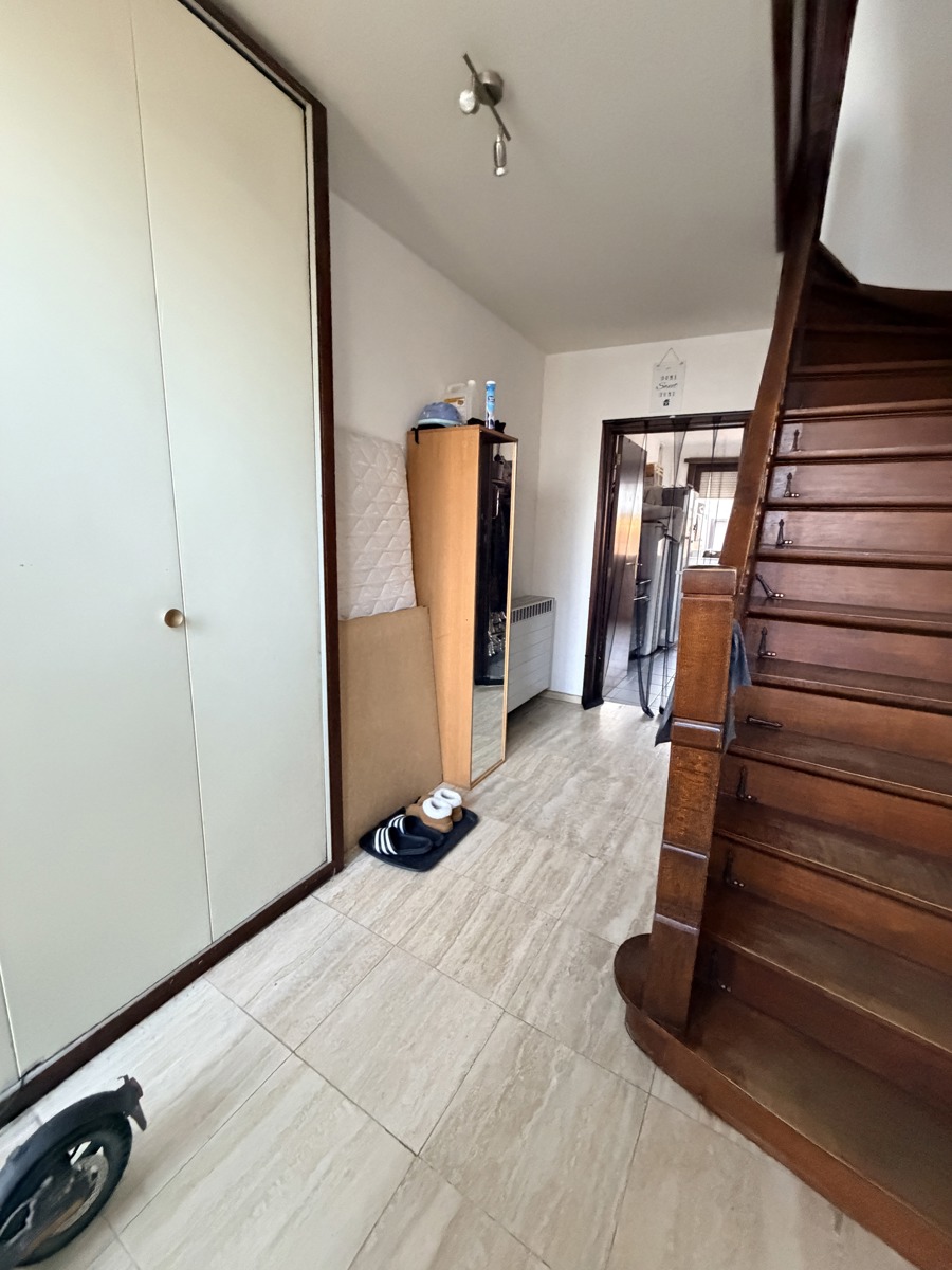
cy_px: 635
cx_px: 476
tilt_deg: -12.9
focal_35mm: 14
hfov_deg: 85.7
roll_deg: -4.6
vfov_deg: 102.1
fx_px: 513
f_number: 2.2
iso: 1000
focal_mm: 2.22
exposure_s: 1/60
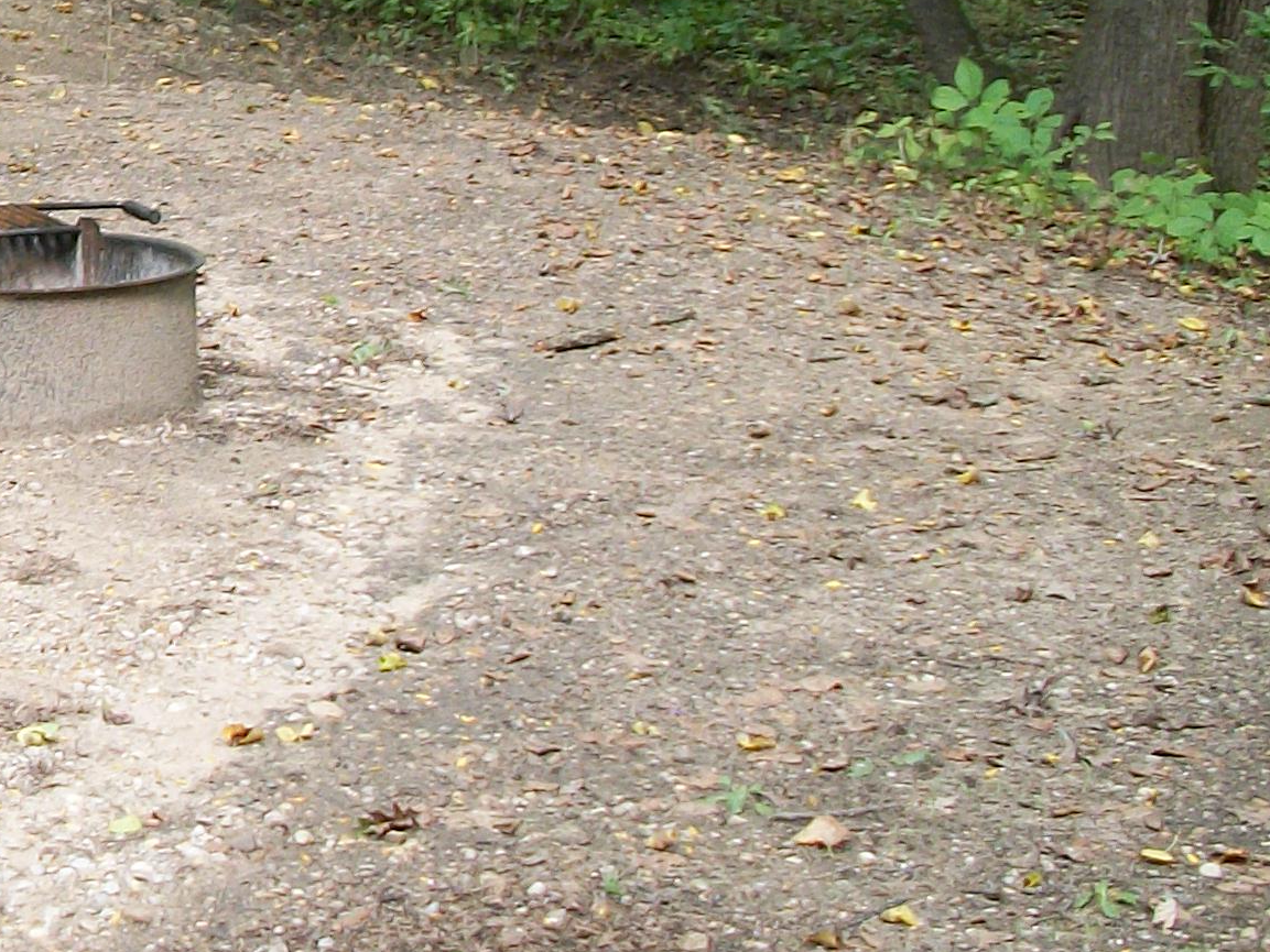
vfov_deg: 13.3
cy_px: 142
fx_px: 4073
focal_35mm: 111
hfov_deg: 16.7
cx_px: -403
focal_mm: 5.7
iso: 80
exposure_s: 1/100
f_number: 2.9
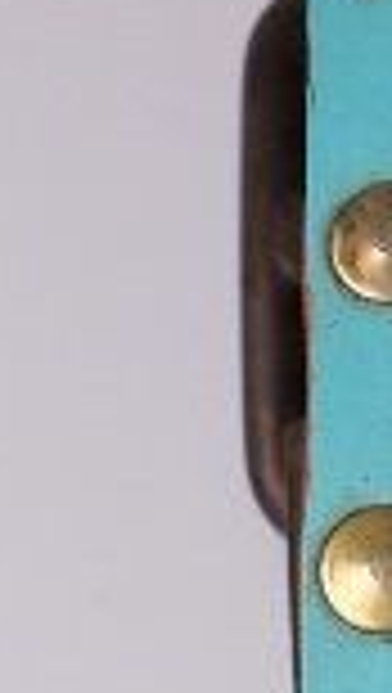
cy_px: 400
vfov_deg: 5.0
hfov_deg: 2.8
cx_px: 1054
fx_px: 7957
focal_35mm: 432
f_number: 4.5
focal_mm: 35
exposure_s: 1/200
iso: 800
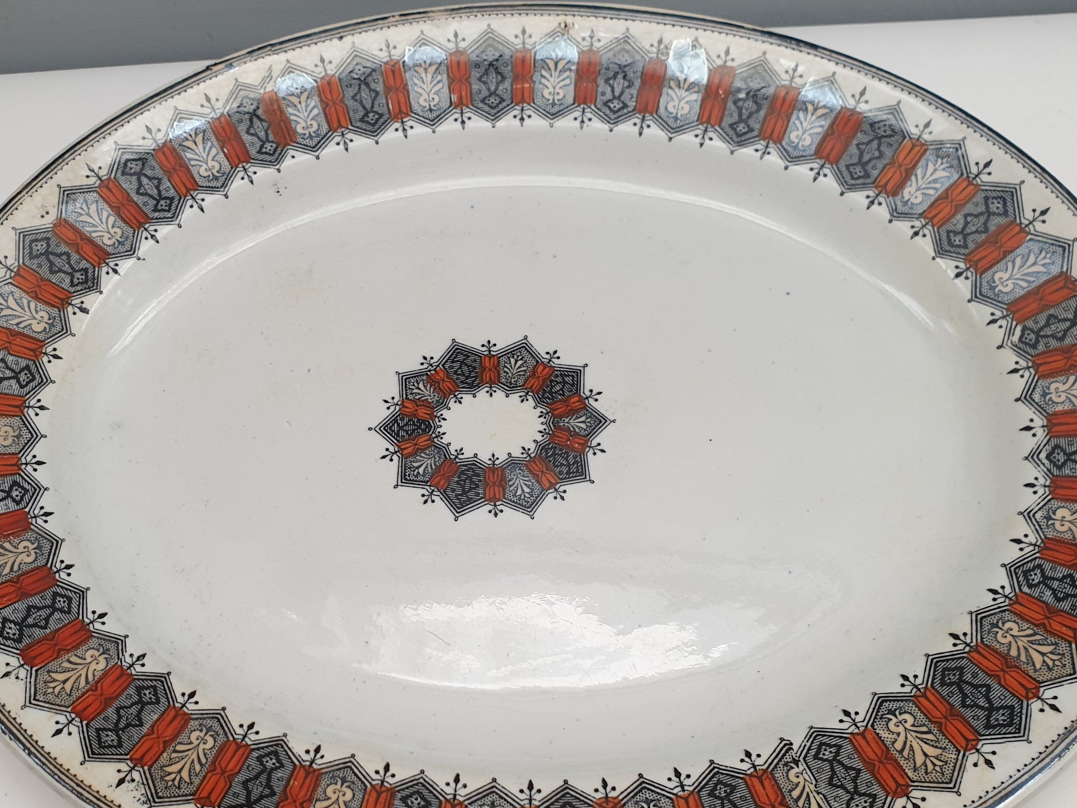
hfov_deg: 45.6
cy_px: 474
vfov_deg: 35.0
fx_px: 1276
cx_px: 454
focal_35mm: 41
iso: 100
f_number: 2.4
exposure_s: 1/50
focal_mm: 4.3
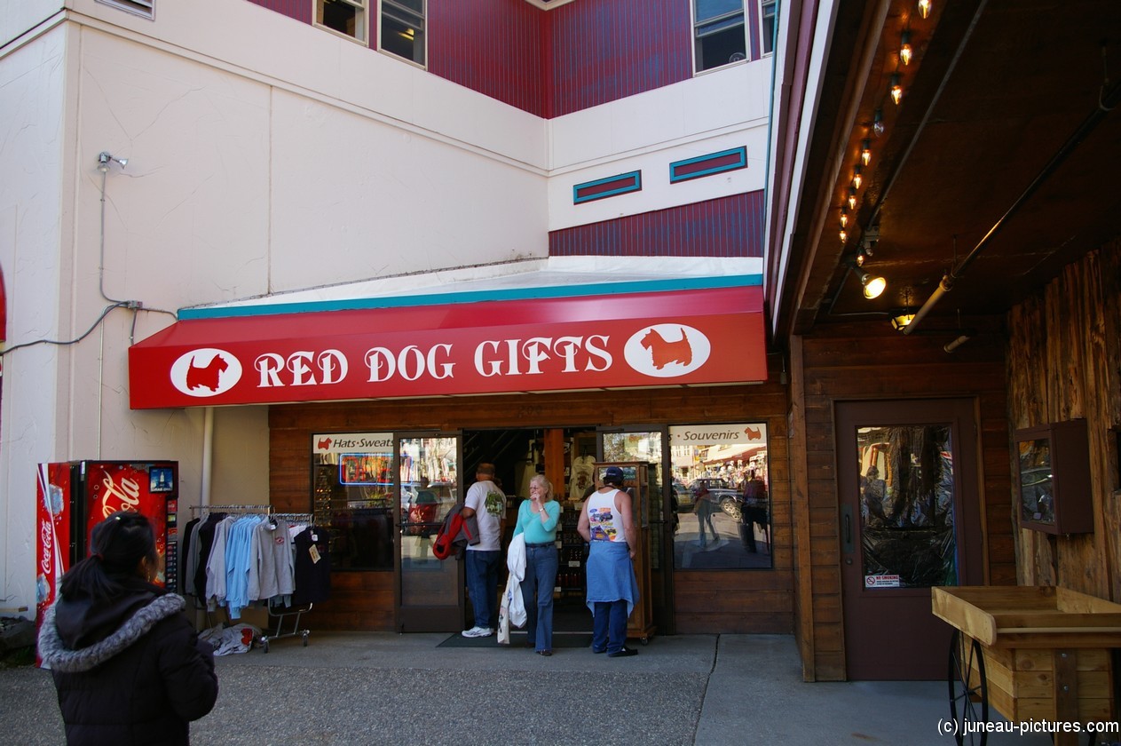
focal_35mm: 34
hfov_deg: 55.1
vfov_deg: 38.3
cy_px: 373
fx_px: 1073
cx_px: 560
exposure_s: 1/125
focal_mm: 23
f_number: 5.6
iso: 200
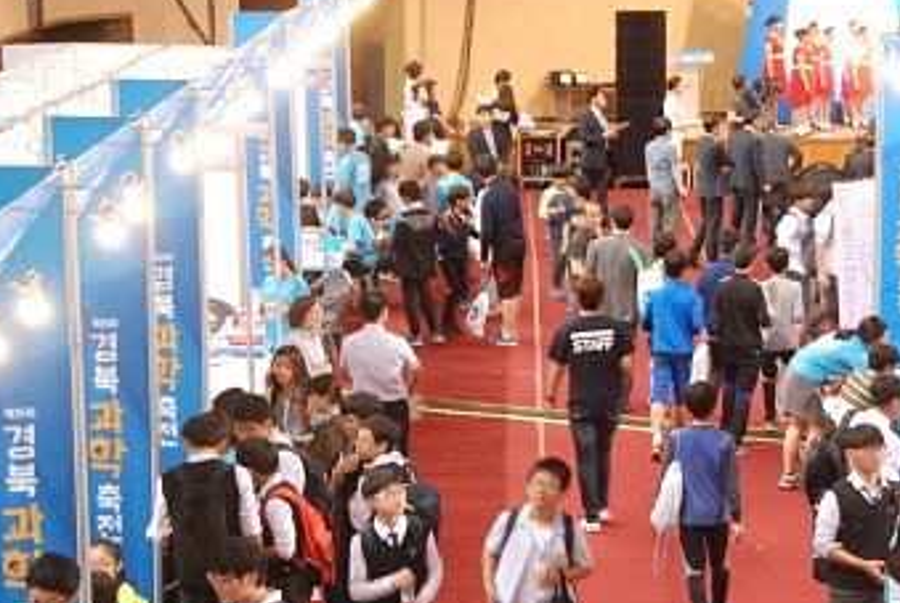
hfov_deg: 16.4
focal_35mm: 124
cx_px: 635
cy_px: 365
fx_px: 3104
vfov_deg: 11.1
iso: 1250
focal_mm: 56
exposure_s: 1/15
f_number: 5
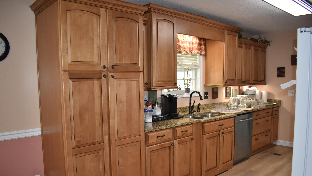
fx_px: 240
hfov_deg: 66.1
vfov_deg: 40.0
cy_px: 106
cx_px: 156
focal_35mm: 29
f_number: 3.5
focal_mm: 18
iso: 800
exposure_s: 1/200
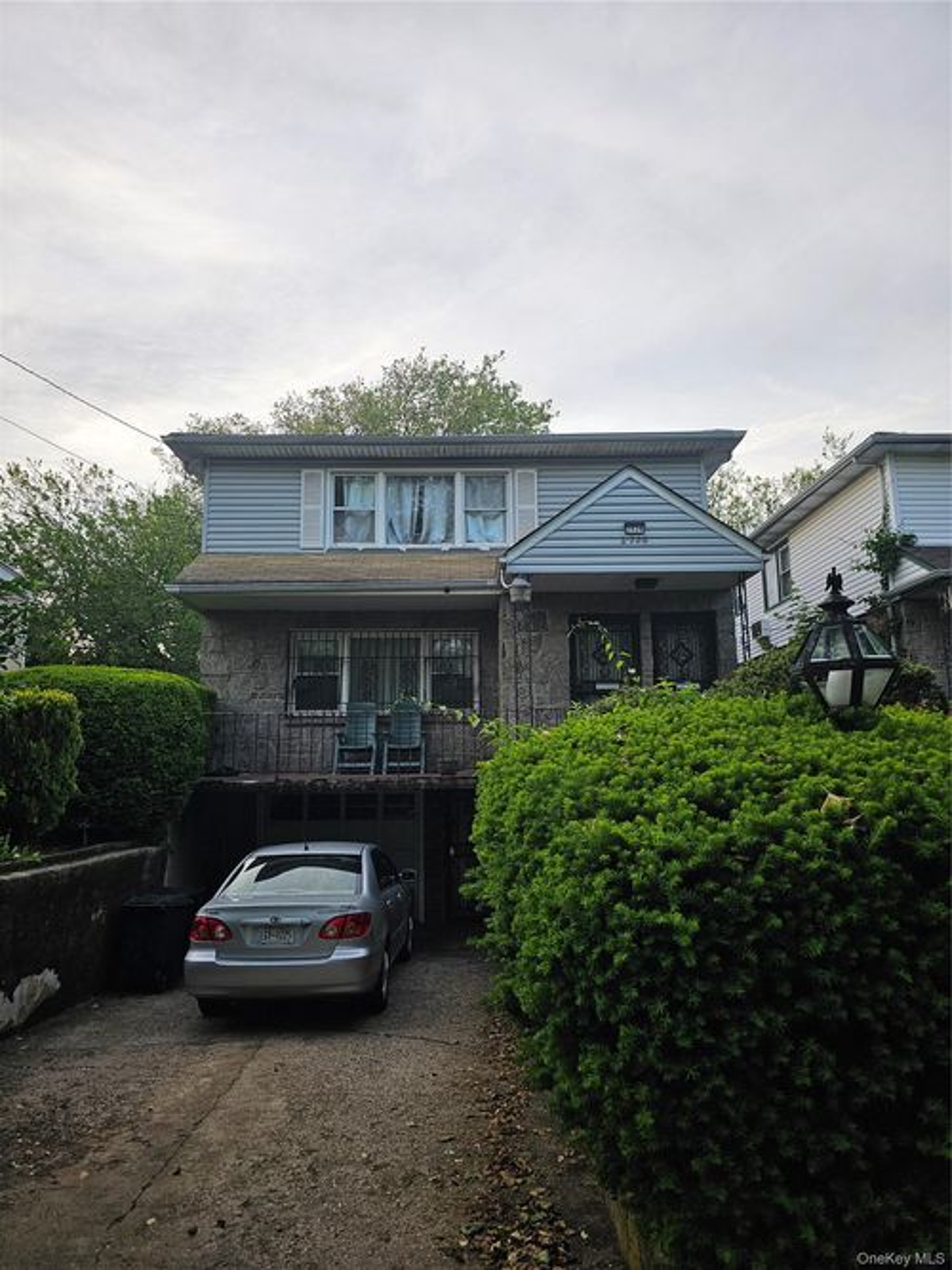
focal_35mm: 23
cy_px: 635
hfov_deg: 58.9
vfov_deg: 73.9
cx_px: 476
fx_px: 844
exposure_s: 1/207
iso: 32
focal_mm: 6.3
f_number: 1.7
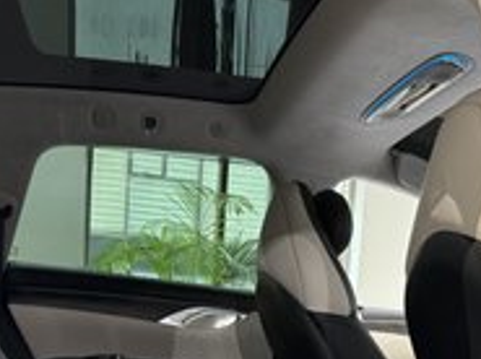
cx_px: 224
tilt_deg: -3.5
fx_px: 721
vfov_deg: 26.1
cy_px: 382
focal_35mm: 52
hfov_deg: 36.9
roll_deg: -3.2
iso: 640
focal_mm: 6.76
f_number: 1.78
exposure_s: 1/50
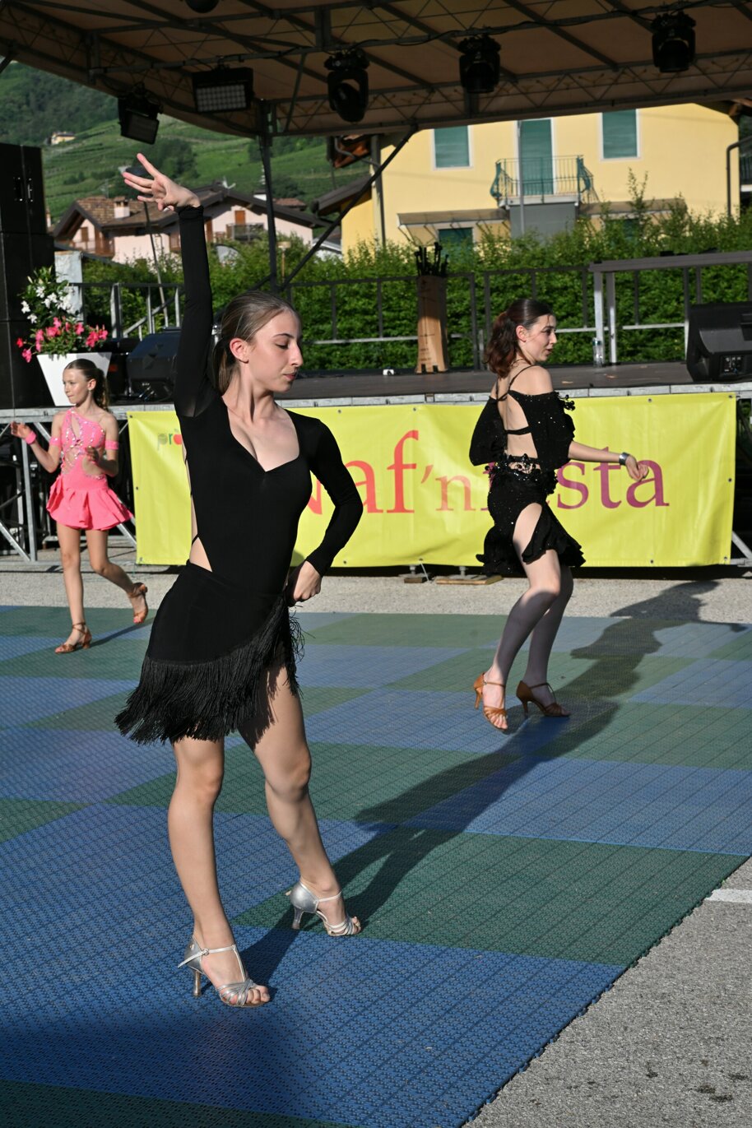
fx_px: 2193
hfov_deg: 19.5
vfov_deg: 28.8
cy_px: 564
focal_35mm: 70
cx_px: 376
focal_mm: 70
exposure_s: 1/500
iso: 200
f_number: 9
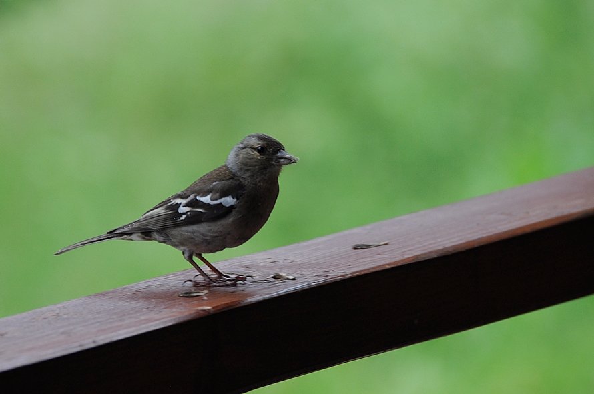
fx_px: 7415
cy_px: 197
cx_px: 297
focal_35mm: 450
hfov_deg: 4.6
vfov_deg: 3.0
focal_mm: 300
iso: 320
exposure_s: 1/160
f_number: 7.1
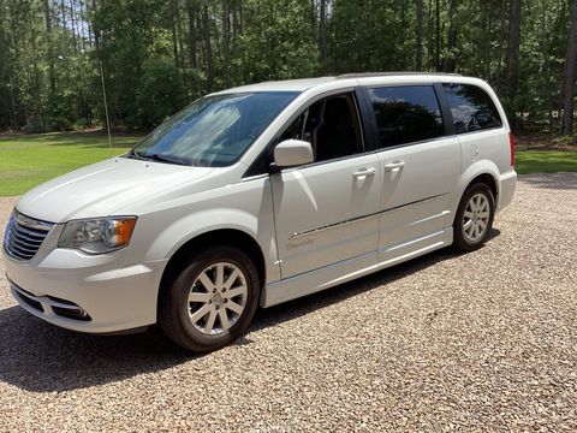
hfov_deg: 58.4
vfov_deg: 45.4
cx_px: 288
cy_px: 216
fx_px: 517
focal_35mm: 31
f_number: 2.4
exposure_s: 1/1538
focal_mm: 3.3
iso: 25
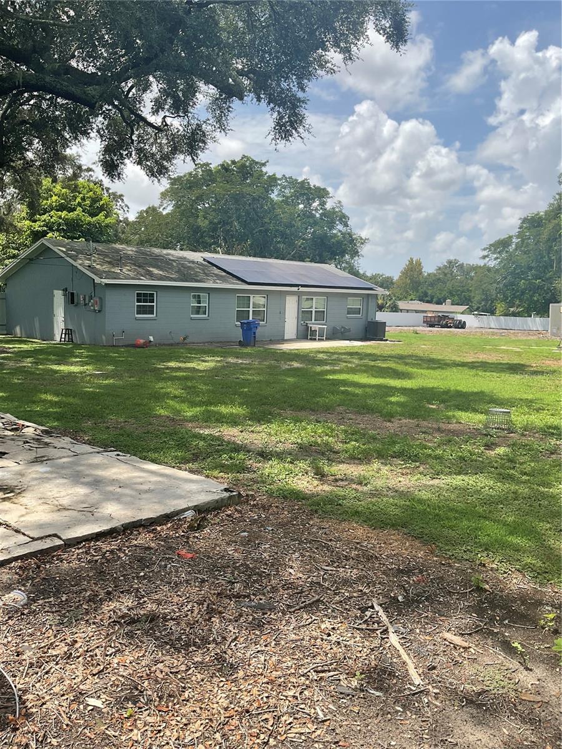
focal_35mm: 29
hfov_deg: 48.2
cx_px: 281
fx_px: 628
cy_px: 374
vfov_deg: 61.7
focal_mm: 3
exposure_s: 1/1730
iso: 16
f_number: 1.8
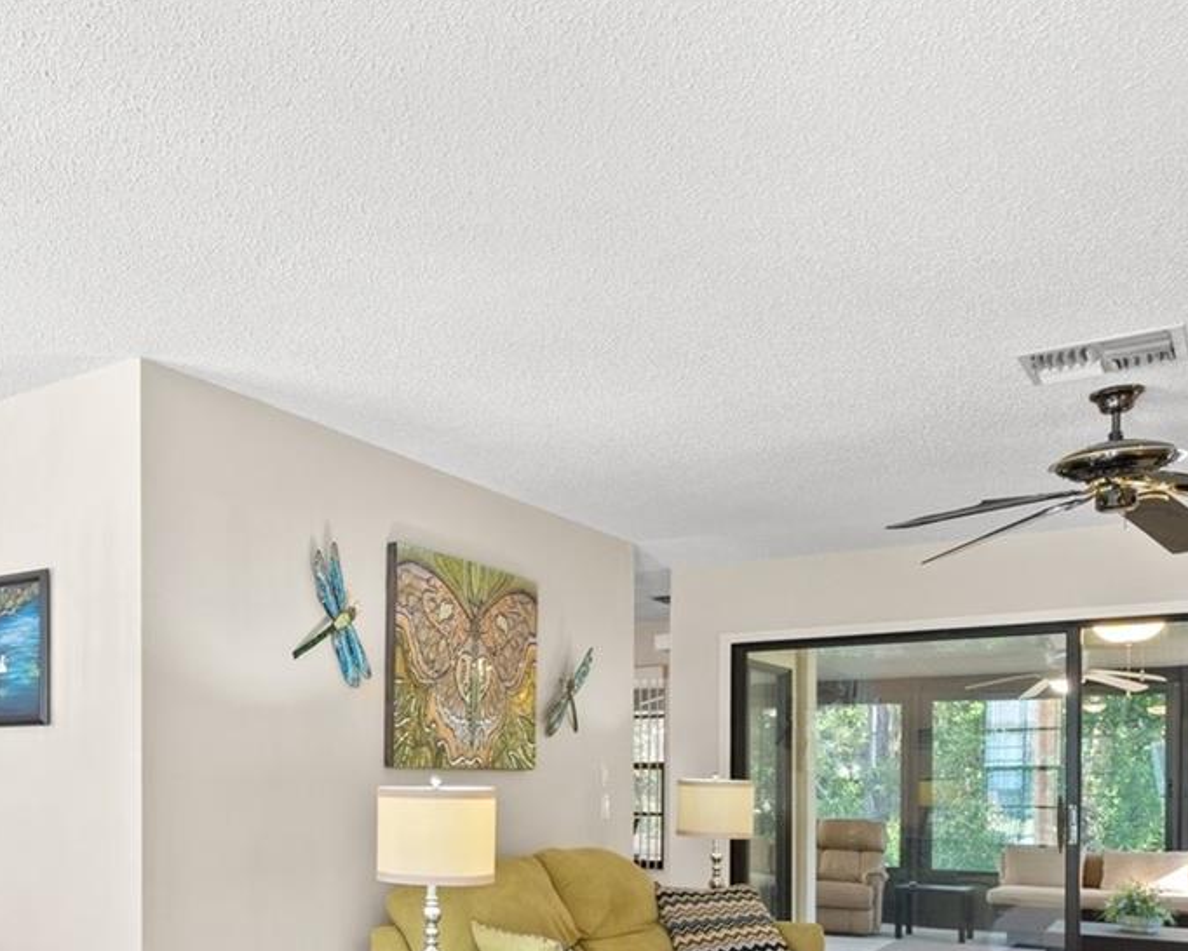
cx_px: 157
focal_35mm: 33
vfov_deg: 41.7
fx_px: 1161
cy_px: 820
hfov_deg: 49.3
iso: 400
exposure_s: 1/5
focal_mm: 10
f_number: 7.1
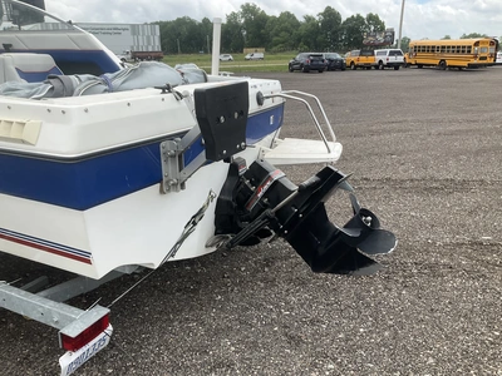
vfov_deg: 48.2
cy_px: 188
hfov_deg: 61.7
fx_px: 421
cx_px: 251
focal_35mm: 29
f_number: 1.8
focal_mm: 3
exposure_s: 1/929
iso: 25
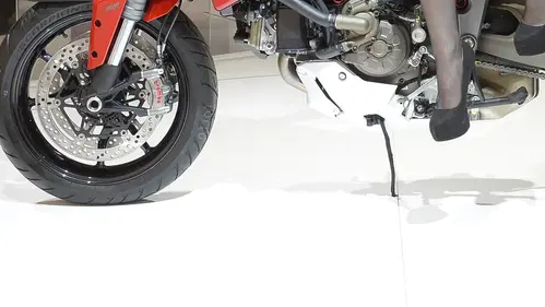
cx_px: 429
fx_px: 1272
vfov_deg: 13.1
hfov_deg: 23.8
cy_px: -127
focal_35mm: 88
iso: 800
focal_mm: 35
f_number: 8
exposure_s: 1/160
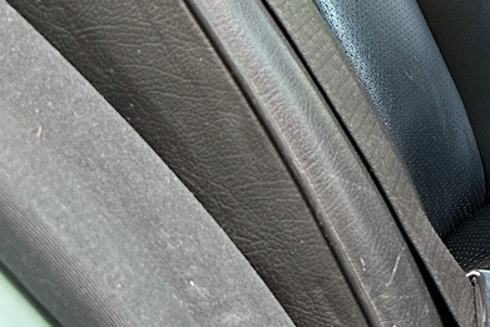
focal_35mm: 98
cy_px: -114
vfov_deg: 13.4
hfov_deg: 18.1
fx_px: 1334
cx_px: 776
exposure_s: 1/68
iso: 250
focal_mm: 6.86
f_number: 1.78
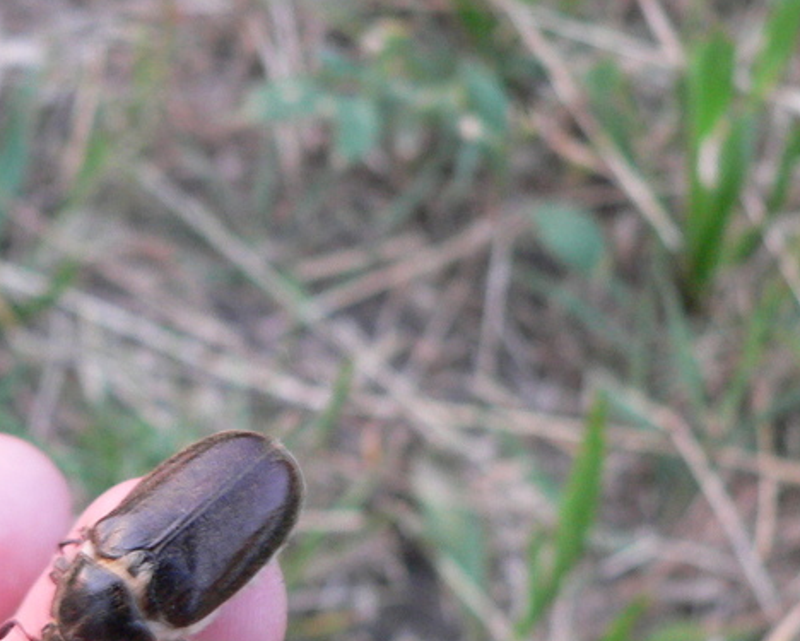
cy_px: 415
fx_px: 1516
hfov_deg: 29.2
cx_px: 221
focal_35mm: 64
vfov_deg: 23.8
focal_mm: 6
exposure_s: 1/6
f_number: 2.8
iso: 200
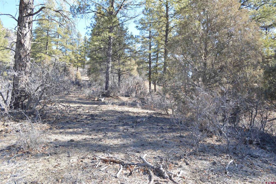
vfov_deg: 47.8
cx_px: 138
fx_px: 207
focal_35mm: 27
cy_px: 92
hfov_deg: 67.4
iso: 200
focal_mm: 18
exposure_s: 1/125
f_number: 5.6
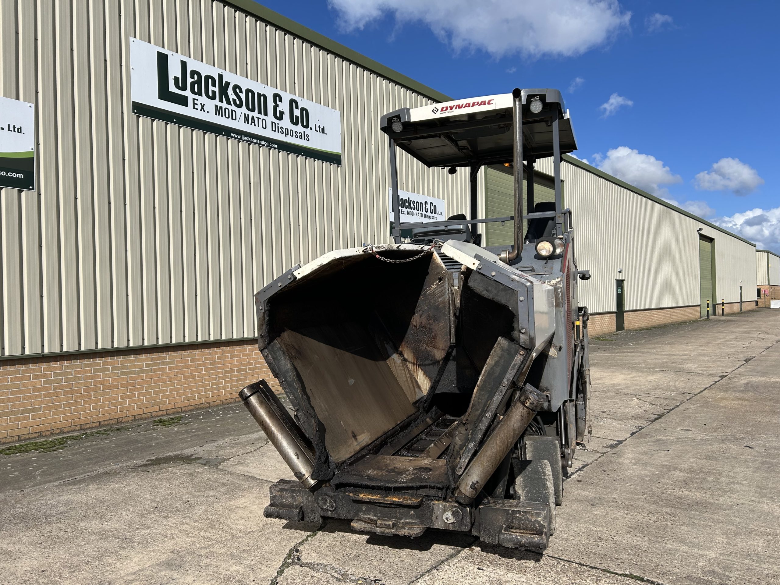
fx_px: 586
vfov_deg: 53.1
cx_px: 390
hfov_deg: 67.3
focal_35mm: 26
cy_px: 292
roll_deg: +1.2
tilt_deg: +1.6
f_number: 1.5
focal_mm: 5.7
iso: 50
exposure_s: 1/6211
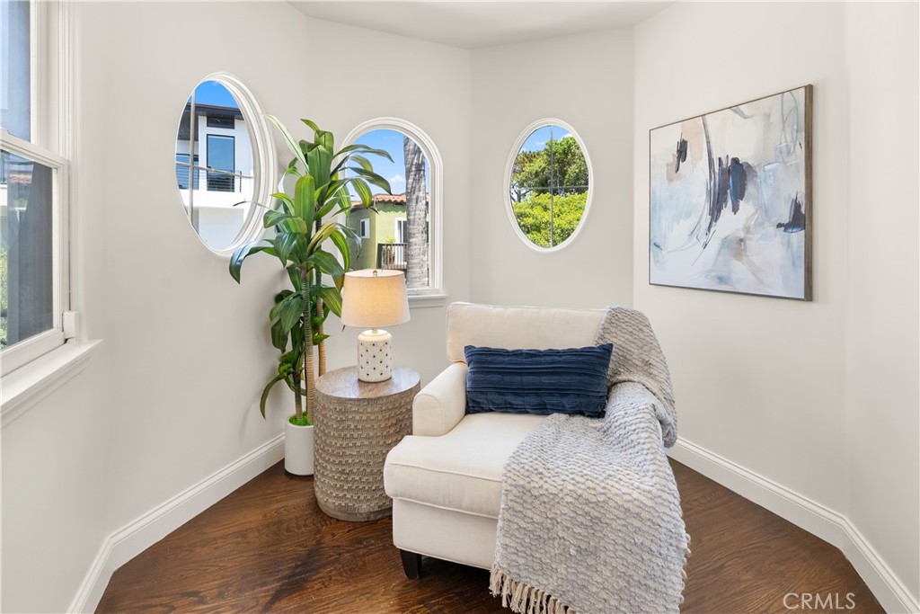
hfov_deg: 96.7
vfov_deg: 73.8
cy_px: 307
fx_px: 409
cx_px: 460
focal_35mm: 16
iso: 640
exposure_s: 1/20
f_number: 9
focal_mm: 16
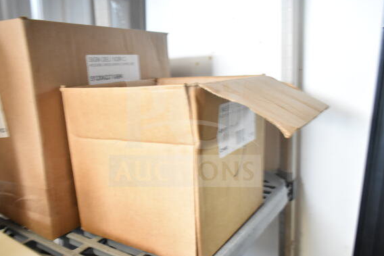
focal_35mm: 29
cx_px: 185
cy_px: 133
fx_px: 309
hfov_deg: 63.6
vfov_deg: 45.0
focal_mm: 18
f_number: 3.5
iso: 1600
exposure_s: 1/50
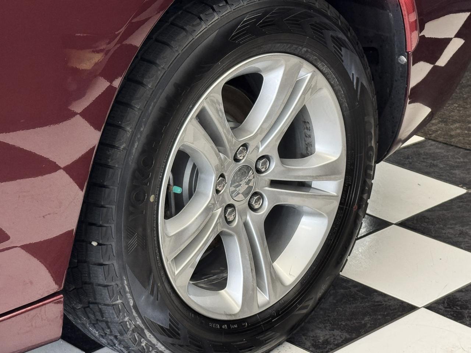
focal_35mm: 96
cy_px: 176
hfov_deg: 20.4
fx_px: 1306
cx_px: 236
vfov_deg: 15.4
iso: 160
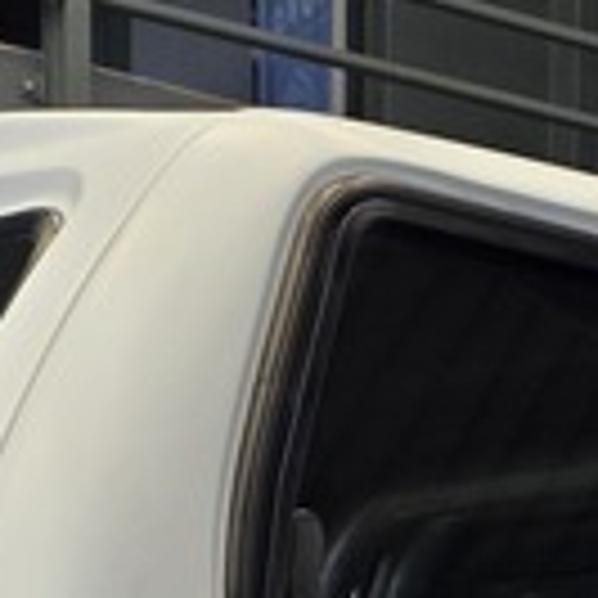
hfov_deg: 10.9
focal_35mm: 157
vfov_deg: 10.1
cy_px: 1281
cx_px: 760
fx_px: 3069
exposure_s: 1/1336
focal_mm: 6.25
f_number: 1.7
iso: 80
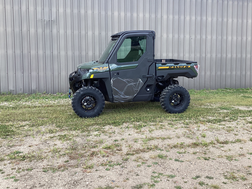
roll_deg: +0.3
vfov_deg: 44.2
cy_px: 93
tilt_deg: -3.1
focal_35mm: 32
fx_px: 233
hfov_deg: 56.8
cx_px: 128
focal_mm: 3.3
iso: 25
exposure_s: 1/284
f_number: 2.4
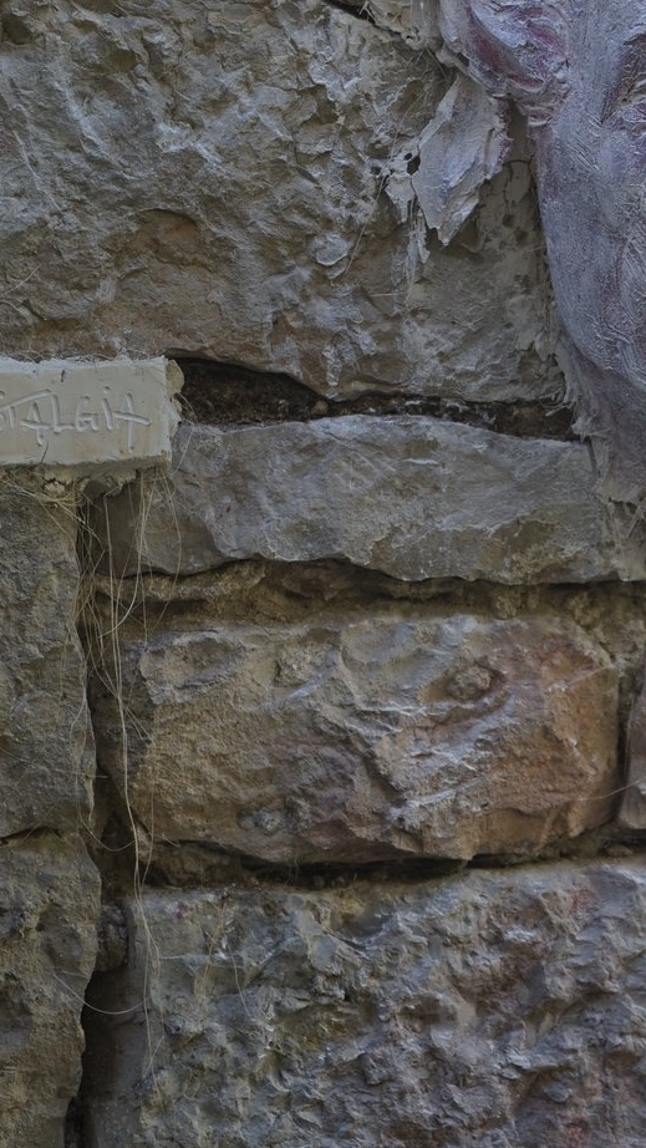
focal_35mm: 120
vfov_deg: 17.5
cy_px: 61
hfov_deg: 10.1
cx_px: 423
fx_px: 3652
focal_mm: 55
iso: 400
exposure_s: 1/160
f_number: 5
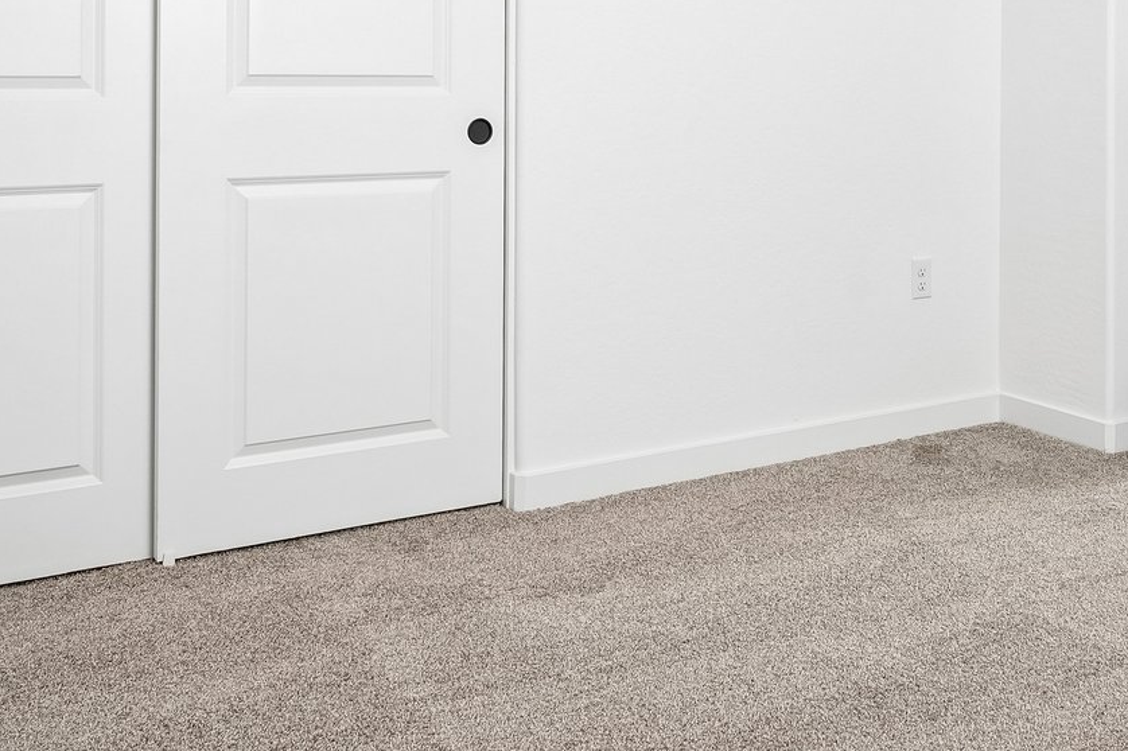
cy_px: 84
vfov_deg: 29.3
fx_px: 1378
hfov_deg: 43.8
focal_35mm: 44
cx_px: 770
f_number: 8
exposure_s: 1/30
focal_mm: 18
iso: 320
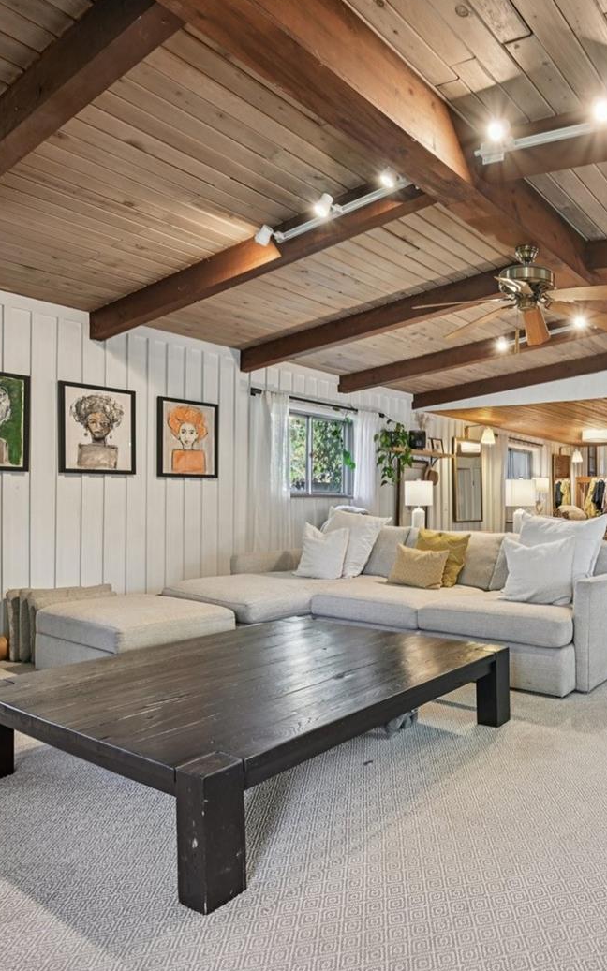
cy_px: 493
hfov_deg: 49.8
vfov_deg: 79.6
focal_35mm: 22
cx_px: 530
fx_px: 582
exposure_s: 1/15
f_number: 7.1
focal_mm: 14
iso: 400
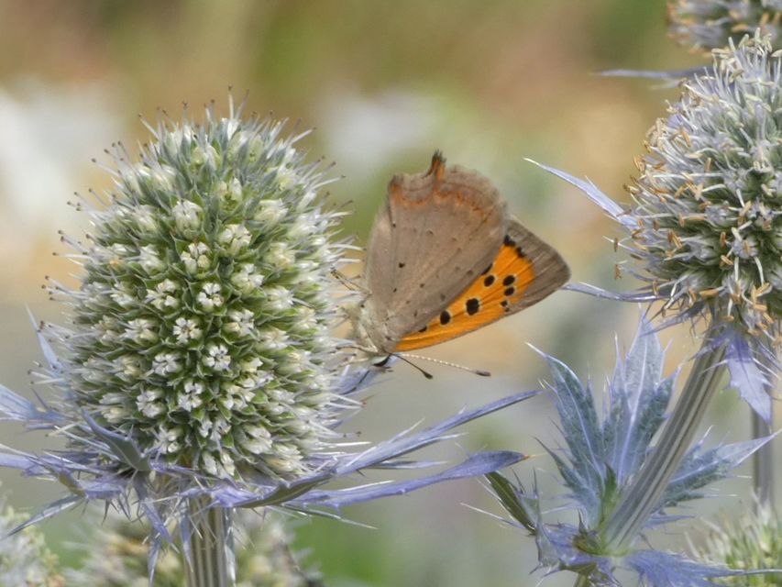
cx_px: 391
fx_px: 3705
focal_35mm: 164
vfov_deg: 9.1
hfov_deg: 12.0
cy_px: 294
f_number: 5.4
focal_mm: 29.5
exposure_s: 1/100
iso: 80
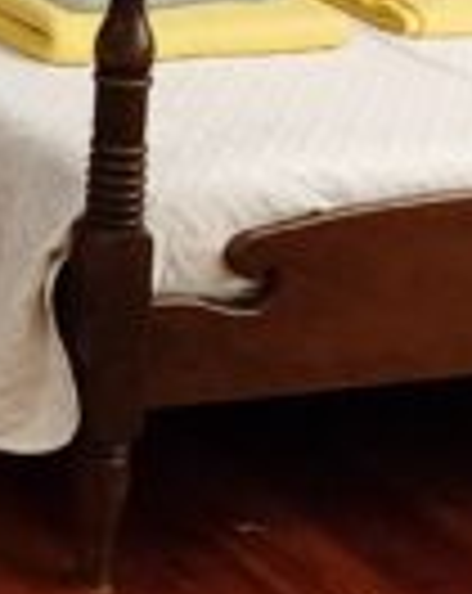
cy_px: -387
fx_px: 2295
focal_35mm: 131
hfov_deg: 10.3
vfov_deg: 13.6
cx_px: -629
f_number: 1.88
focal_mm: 5.59
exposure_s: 1/24
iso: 2194
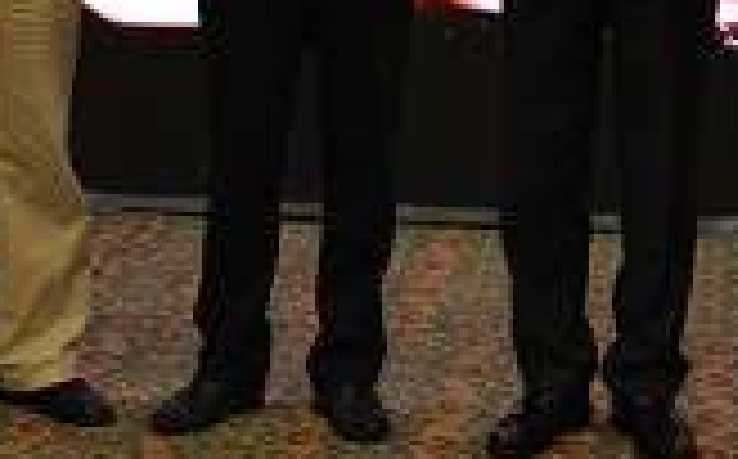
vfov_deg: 9.0
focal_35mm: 140
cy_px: -302
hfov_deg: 14.9
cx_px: 572
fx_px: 2809
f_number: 4
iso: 720
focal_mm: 25
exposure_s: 1/60
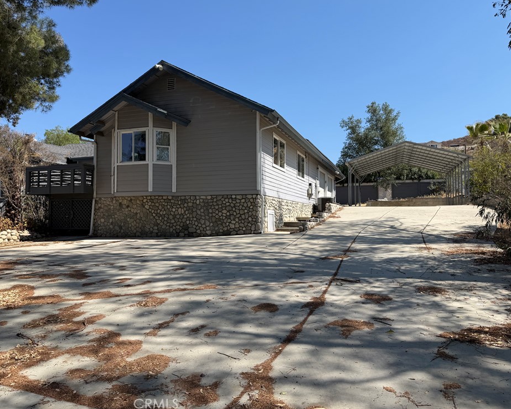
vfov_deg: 54.9
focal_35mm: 26
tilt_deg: +4.2
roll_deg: -0.2
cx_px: 239
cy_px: 199
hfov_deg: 66.0
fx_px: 393
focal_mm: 6.76
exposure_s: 1/3953
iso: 80
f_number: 1.78
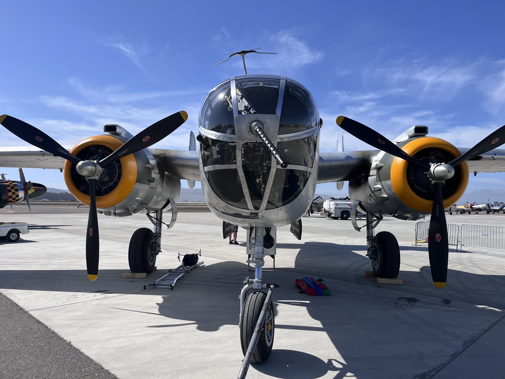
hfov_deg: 67.3
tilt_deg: +0.9
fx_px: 379
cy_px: 190
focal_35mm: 26
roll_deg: -1.3
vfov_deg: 53.1
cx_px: 252
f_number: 1.6
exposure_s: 1/5076
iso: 50
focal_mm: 5.1
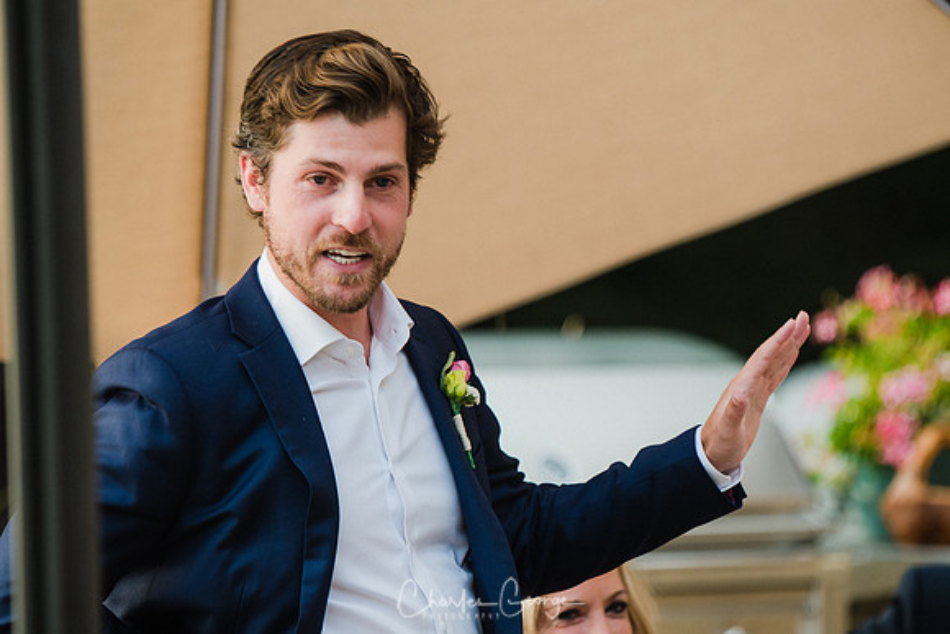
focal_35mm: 248
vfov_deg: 5.6
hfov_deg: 8.3
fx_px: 6532
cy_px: 317
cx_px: 475
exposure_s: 1/125
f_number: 3.2
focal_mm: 165
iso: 400
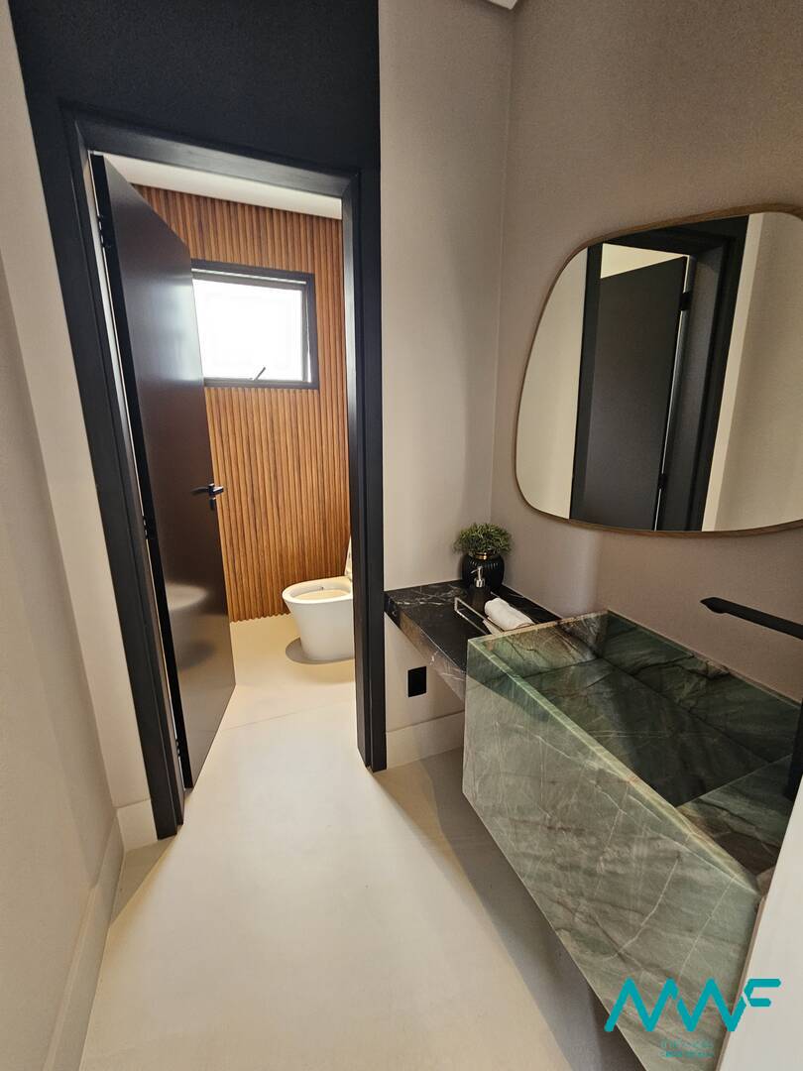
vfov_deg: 106.2
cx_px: 402
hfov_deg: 89.9
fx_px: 402
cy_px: 536
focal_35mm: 13
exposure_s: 1/60
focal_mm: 2.2
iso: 250
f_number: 2.2
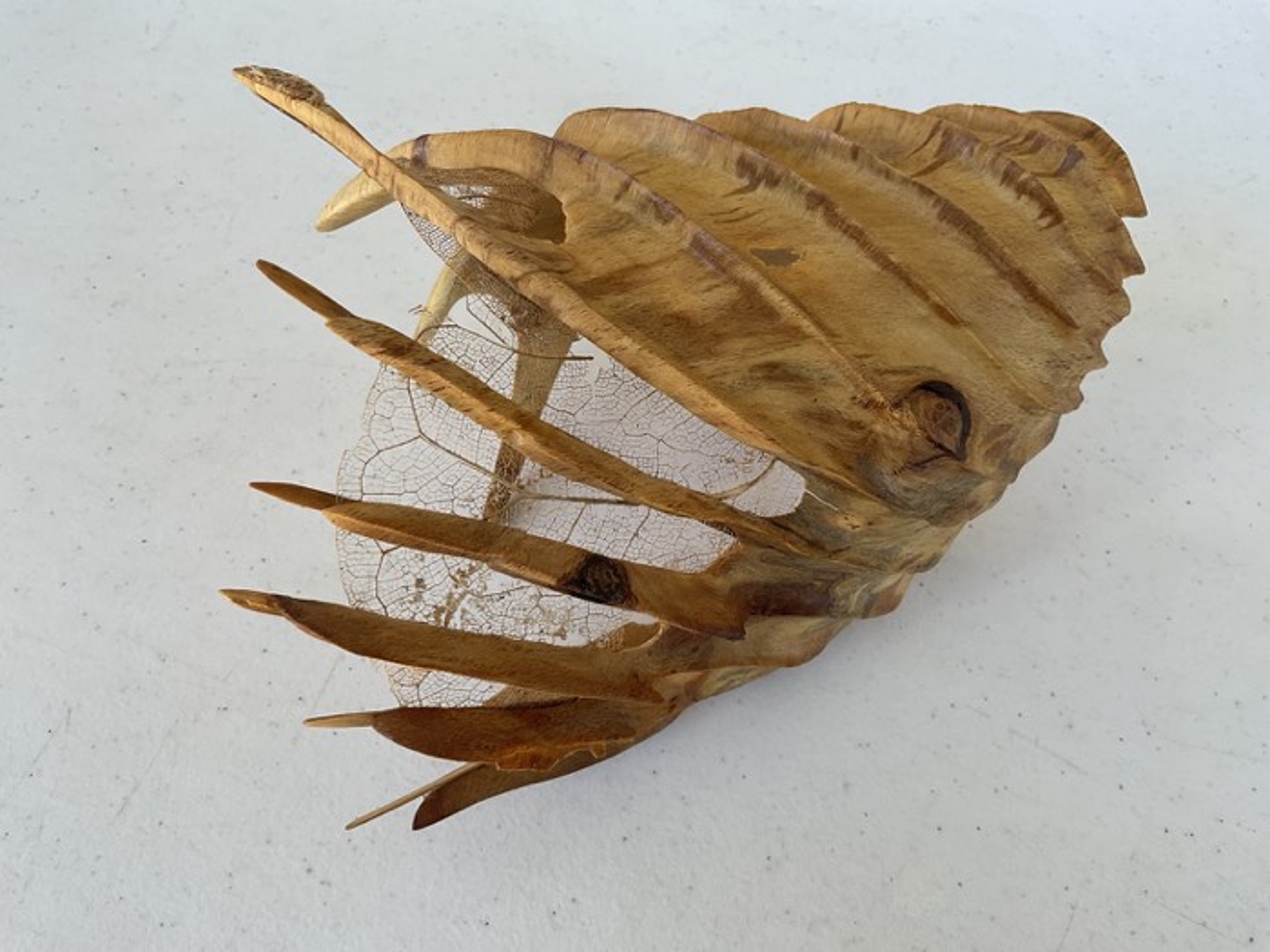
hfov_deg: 61.7
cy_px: 476
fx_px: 1064
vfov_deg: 48.2
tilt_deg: -51.9
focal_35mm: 29
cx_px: 635
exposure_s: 1/100
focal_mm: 3
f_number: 1.8
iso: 20
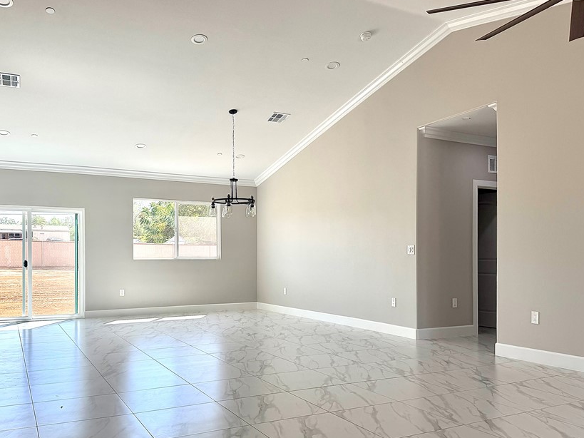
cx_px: 262
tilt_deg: +1.4
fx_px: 506
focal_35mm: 30
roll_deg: +0.9
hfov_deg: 59.8
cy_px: 258
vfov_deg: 46.6
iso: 80
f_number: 1.78
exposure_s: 1/702
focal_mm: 6.76
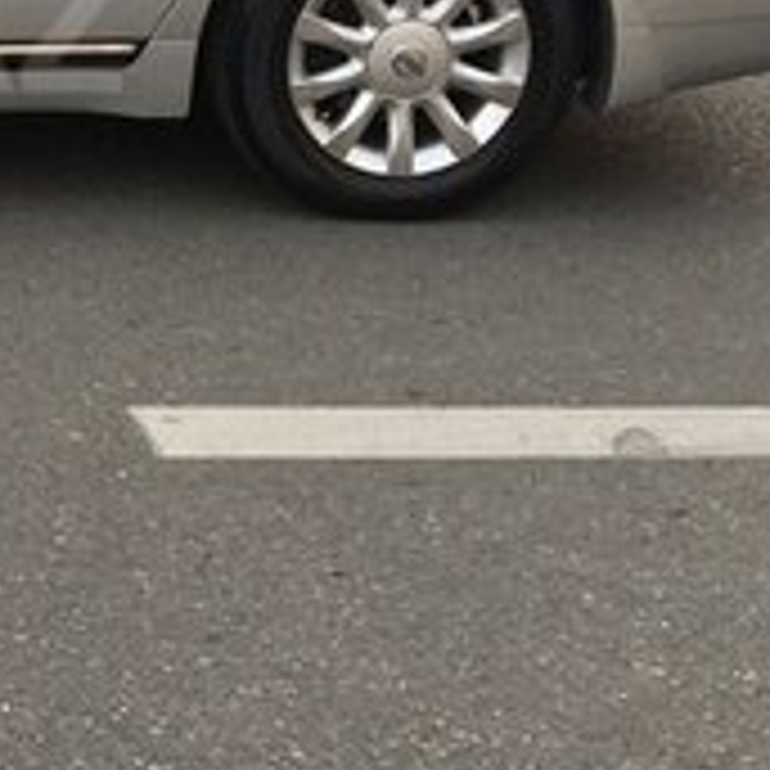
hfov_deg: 16.3
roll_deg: -0.6
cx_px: -338
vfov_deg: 17.2
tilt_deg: -12.1
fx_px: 2491
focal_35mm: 99
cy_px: 25
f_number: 2.2
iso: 25
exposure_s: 1/289
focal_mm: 4.15
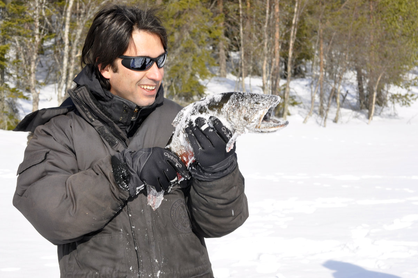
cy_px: 139
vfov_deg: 16.5
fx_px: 957
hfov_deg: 24.6
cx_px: 209
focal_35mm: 82
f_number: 13
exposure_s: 1/200
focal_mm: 55
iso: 200
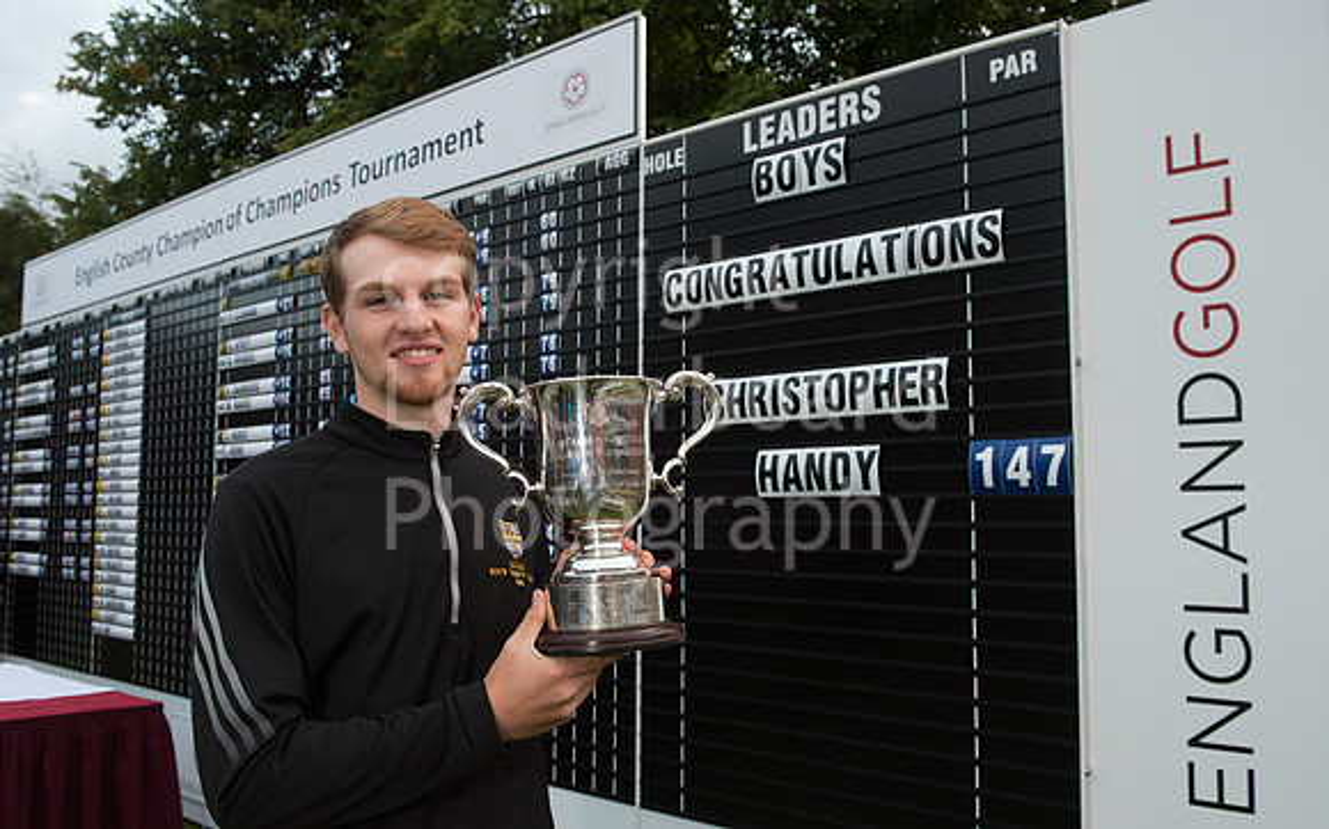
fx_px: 1051
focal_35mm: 29
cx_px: 670
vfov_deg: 43.1
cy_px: 430
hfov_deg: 64.6
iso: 1000
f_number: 5.6
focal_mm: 27
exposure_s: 1/160
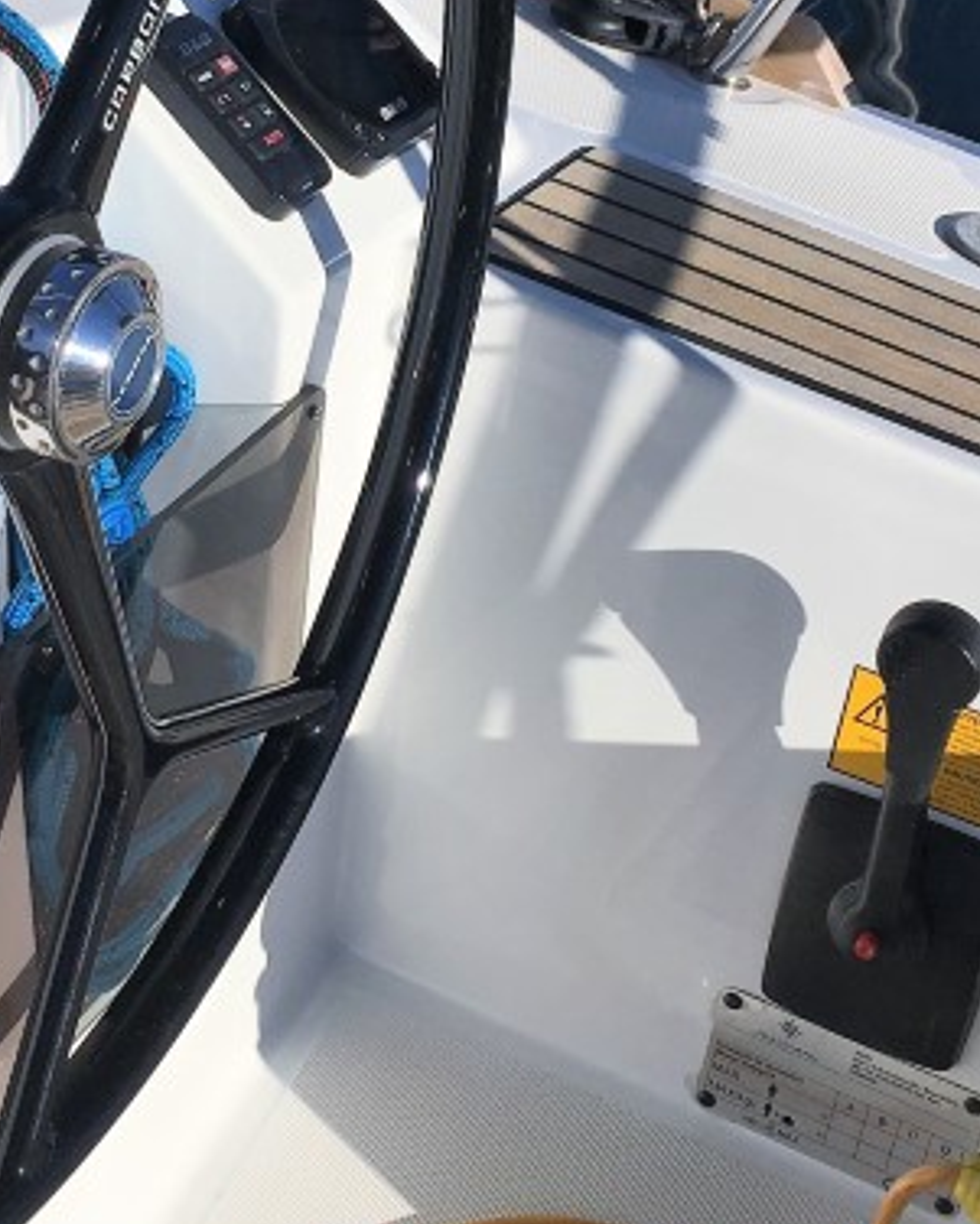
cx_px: 257
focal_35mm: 77
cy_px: 283
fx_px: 2791
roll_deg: -5.0
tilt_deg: -28.8
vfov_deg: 24.4
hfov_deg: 19.8
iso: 25
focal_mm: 4.15
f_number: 2.2
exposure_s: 1/3344
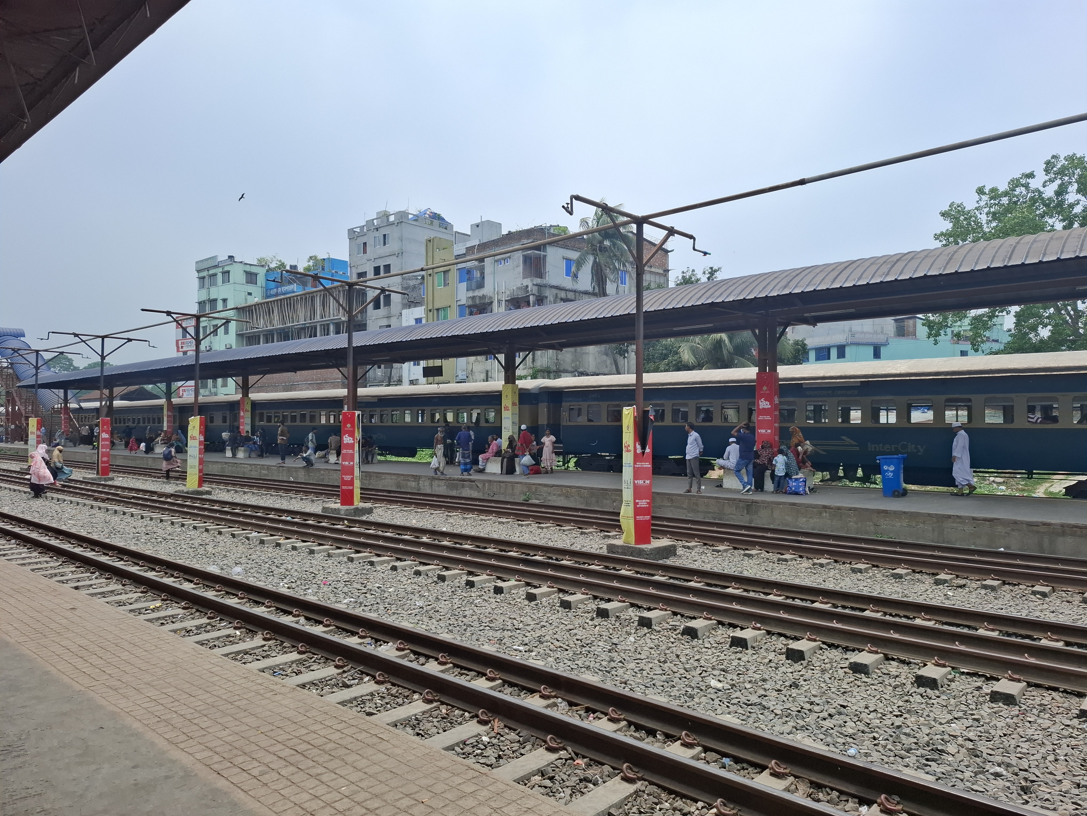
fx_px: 722
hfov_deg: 73.9
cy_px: 408
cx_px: 544
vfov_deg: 58.9
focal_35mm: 23
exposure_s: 1/2439
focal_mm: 5.54
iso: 50
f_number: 1.8
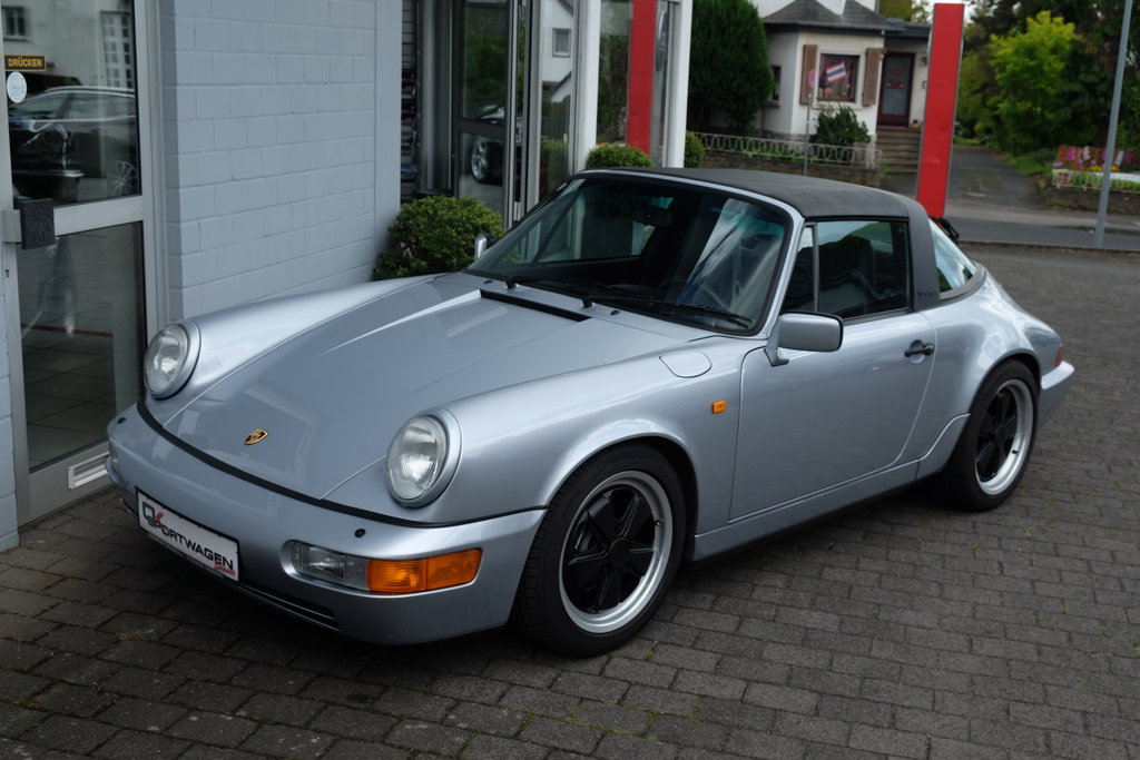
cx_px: 570
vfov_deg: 31.2
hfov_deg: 45.4
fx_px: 1362
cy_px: 380
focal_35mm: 43
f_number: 5.6
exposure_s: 1/125
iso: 200
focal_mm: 28.9
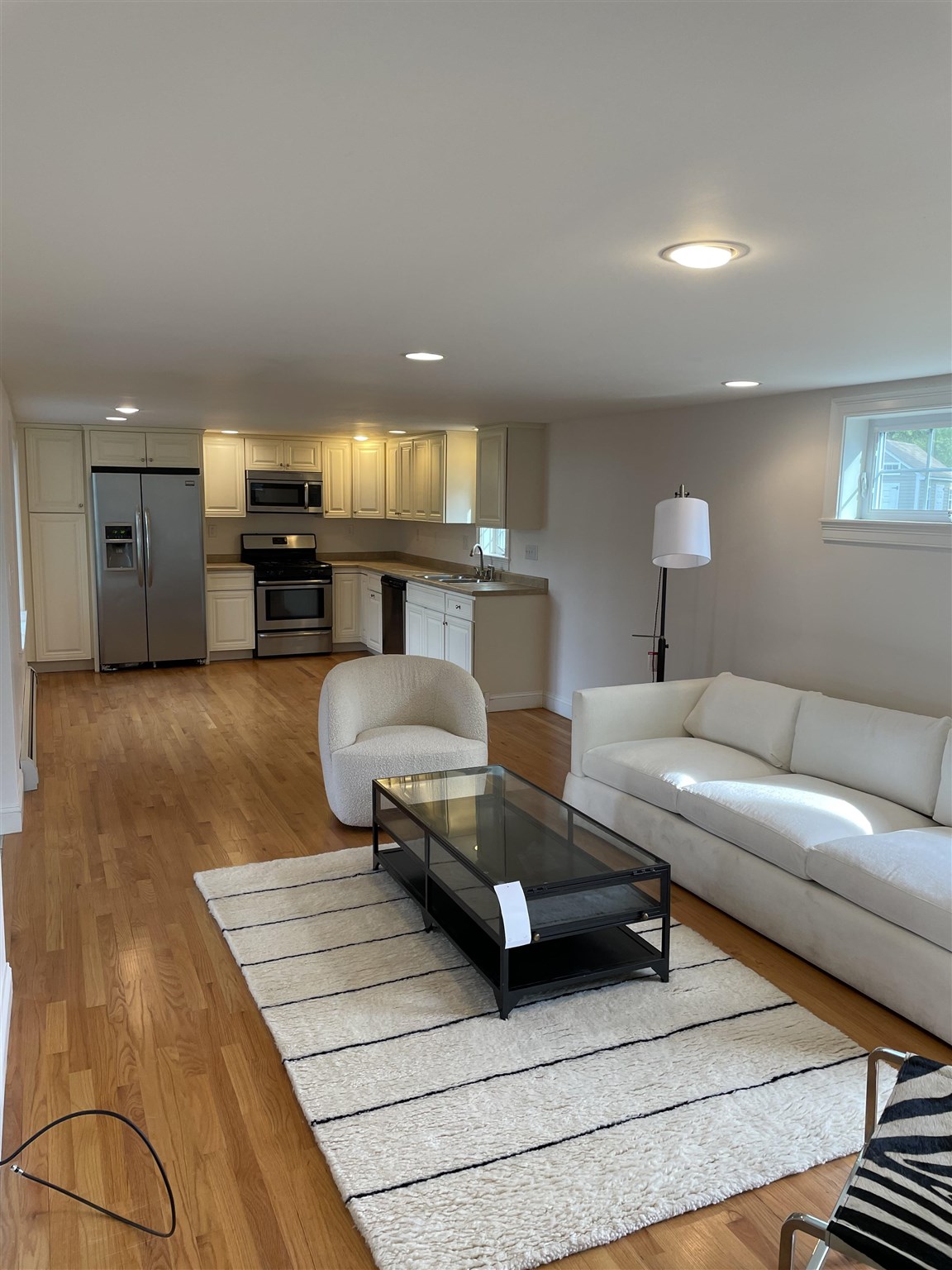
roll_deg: +0.0
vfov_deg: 67.3
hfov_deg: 53.1
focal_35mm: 26
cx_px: 476
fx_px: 953
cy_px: 635
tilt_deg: -6.0
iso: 64
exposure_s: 1/120
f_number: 1.6
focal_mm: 4.2
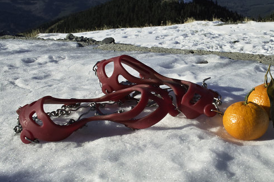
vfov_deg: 29.2
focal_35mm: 46
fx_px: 350
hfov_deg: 41.6
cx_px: 201
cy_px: 92
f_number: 9
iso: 100
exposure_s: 1/250
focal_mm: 16.6
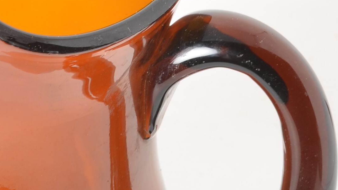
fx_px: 2402
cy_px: 178
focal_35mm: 268
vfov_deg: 4.5
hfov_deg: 8.0
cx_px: -4
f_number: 11
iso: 100
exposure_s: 1/125
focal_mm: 50
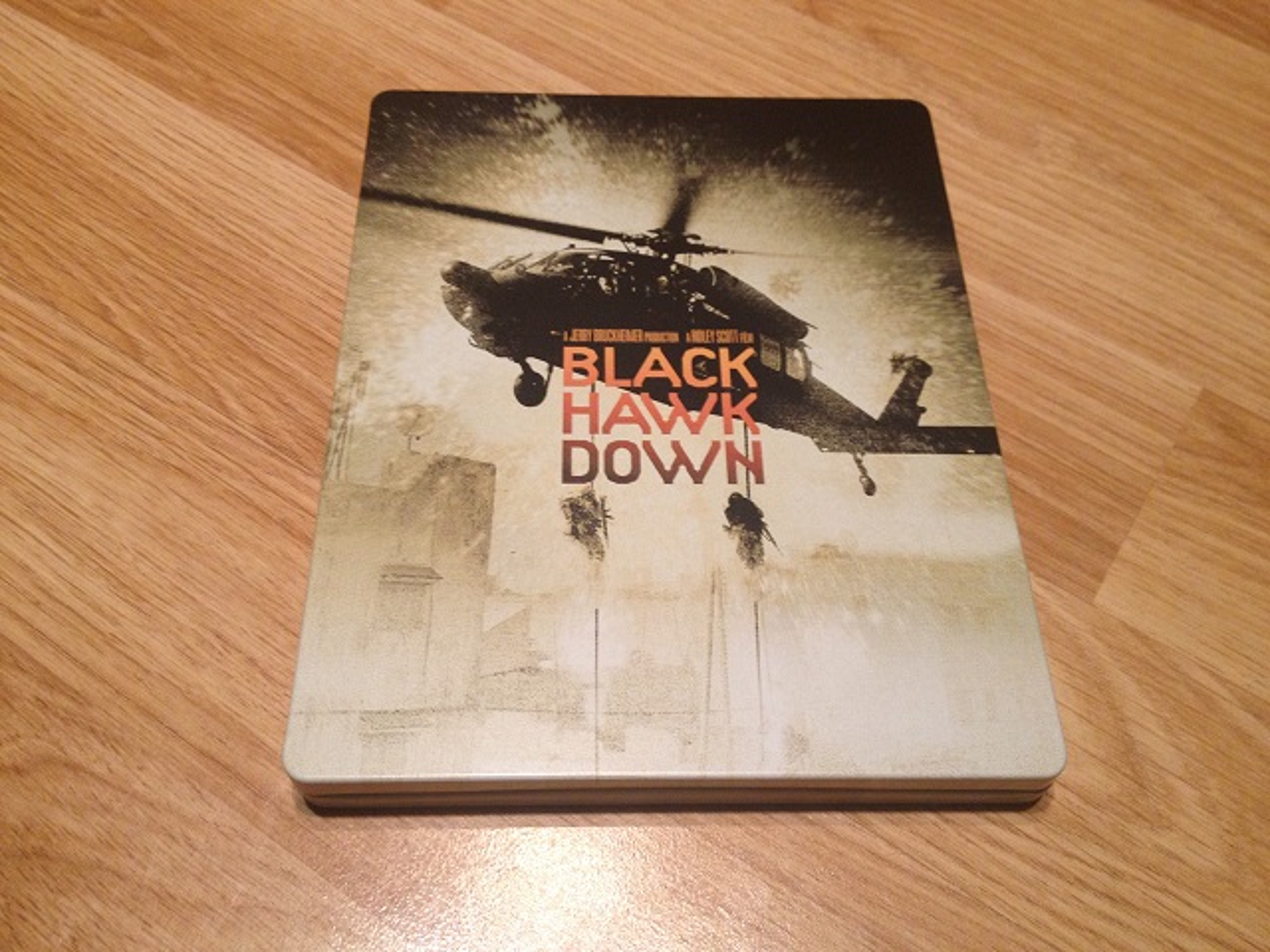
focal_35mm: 35
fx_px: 1284
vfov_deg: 40.7
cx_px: 635
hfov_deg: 52.6
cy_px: 476
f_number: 2.4
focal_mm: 4.28
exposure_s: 1/20
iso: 125
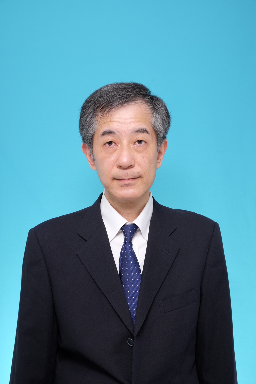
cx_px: 128
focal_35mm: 51
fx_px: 544
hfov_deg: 26.5
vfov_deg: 38.9
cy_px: 192
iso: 200
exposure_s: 1/125
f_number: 7.1
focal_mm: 34.3
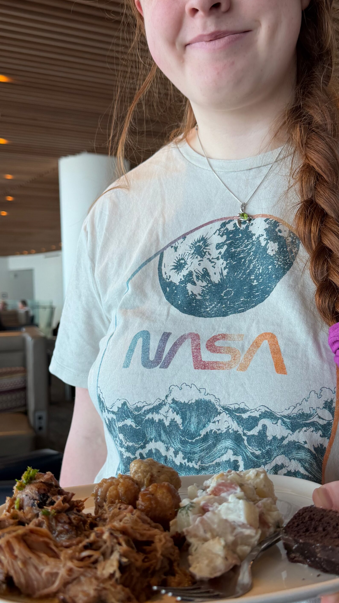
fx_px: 607
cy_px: 297
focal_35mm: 38
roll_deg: +2.5
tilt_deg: -0.7
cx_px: 191
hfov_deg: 31.2
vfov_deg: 52.8
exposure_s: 1/105
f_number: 1.78
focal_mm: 6.76
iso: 80
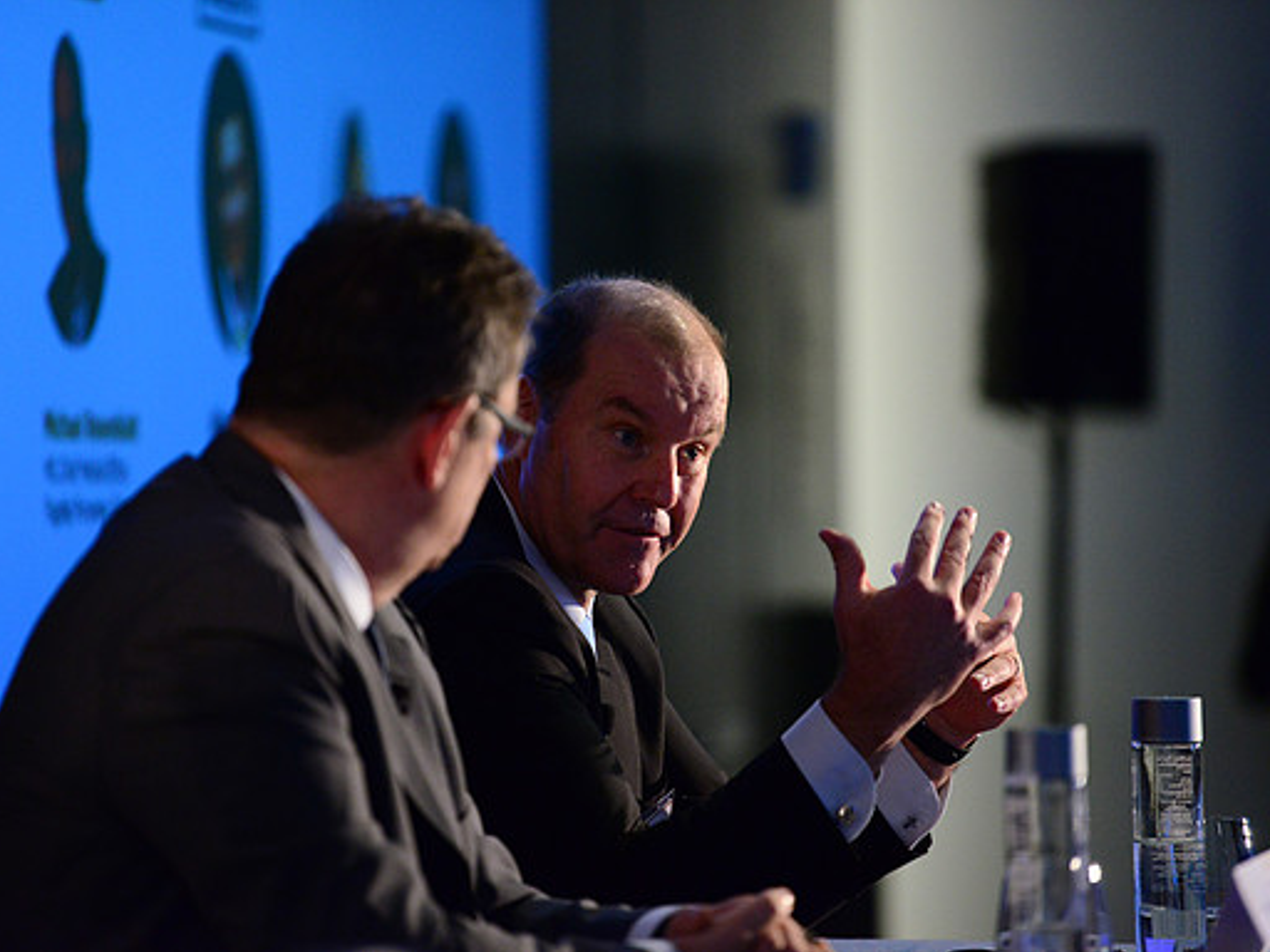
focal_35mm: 218
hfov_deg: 9.1
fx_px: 7998
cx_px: 640
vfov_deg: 6.8
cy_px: 477
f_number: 2.8
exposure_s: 1/250
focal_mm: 200
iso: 4000
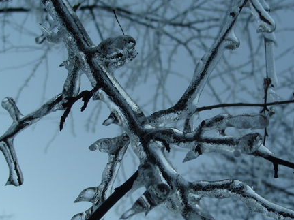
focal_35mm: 52
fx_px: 442
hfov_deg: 36.8
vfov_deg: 27.8
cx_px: 155
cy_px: 147
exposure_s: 1/90
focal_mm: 7.8
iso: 80
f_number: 3.1
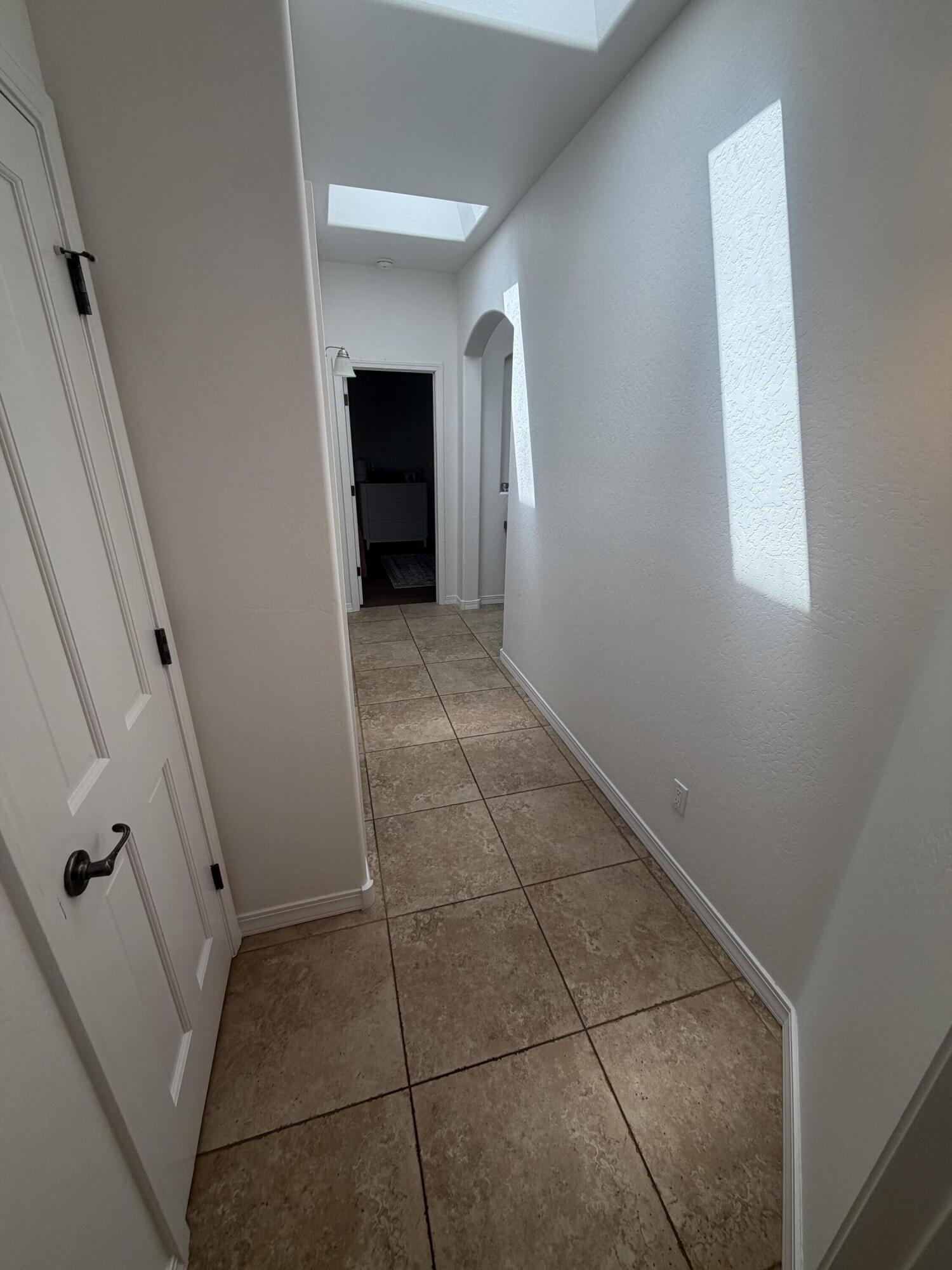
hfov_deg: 85.7
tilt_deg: -20.8
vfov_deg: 102.1
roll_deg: -0.6
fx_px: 513
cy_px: 635
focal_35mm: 14
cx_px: 476
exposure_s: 1/222
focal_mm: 2.22
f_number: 2.2
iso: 40
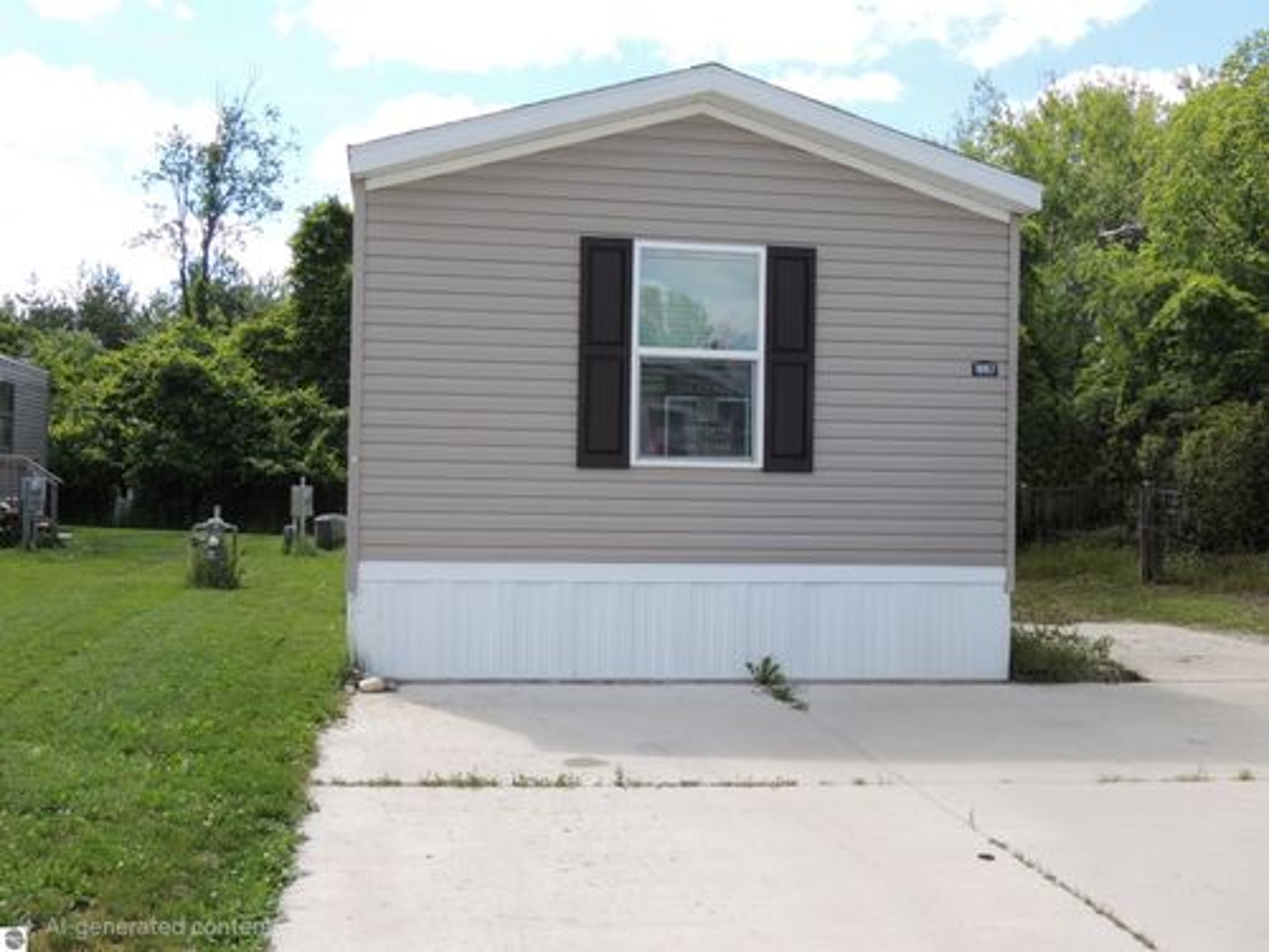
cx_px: 634
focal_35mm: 40
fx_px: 1466
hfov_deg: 46.8
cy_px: 476
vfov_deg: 36.0
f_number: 3.3
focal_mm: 7.1
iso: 100
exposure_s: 1/500
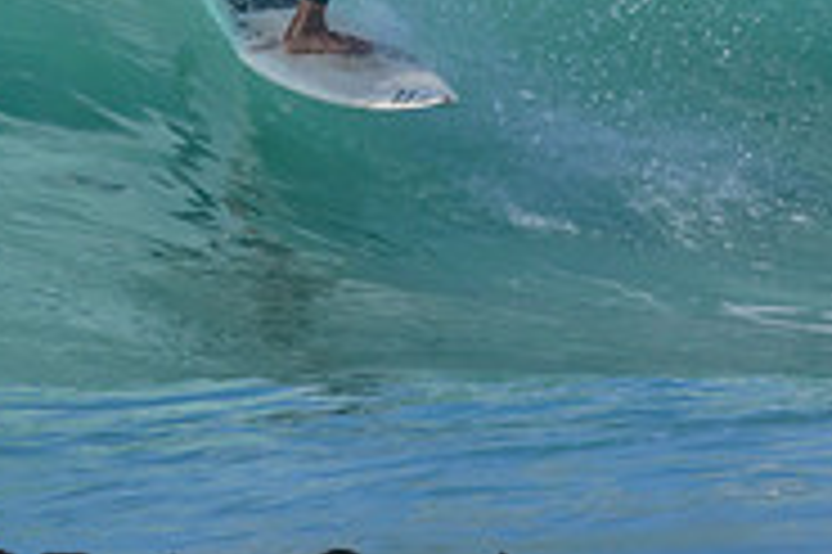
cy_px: -155
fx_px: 72457
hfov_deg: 0.7
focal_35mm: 3138
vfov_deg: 0.4
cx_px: 301
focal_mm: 1000
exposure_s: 1/2000
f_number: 11
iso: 1000
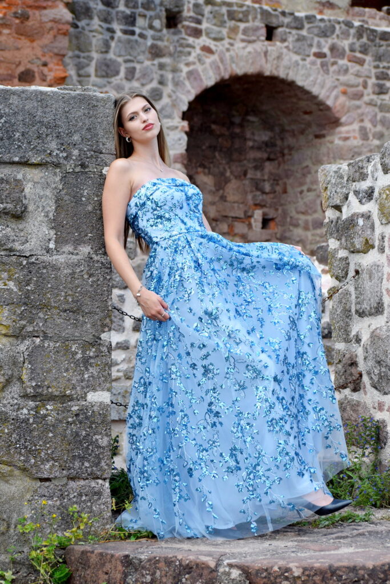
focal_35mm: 93
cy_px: 292
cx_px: 195
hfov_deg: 14.7
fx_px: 1511
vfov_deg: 21.9
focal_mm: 62
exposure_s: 1/400
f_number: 5
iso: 200
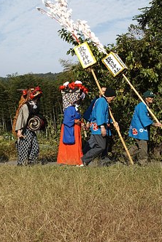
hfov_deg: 22.2
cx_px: 20
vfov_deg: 33.4
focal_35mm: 60
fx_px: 404
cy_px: 120
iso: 200
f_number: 11
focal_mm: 26
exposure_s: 1/320
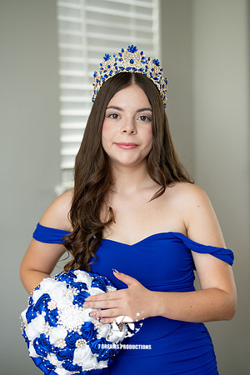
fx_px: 885
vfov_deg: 23.9
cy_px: 188
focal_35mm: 85
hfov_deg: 16.1
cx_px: 125
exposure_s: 1/160
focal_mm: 85
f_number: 2
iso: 400
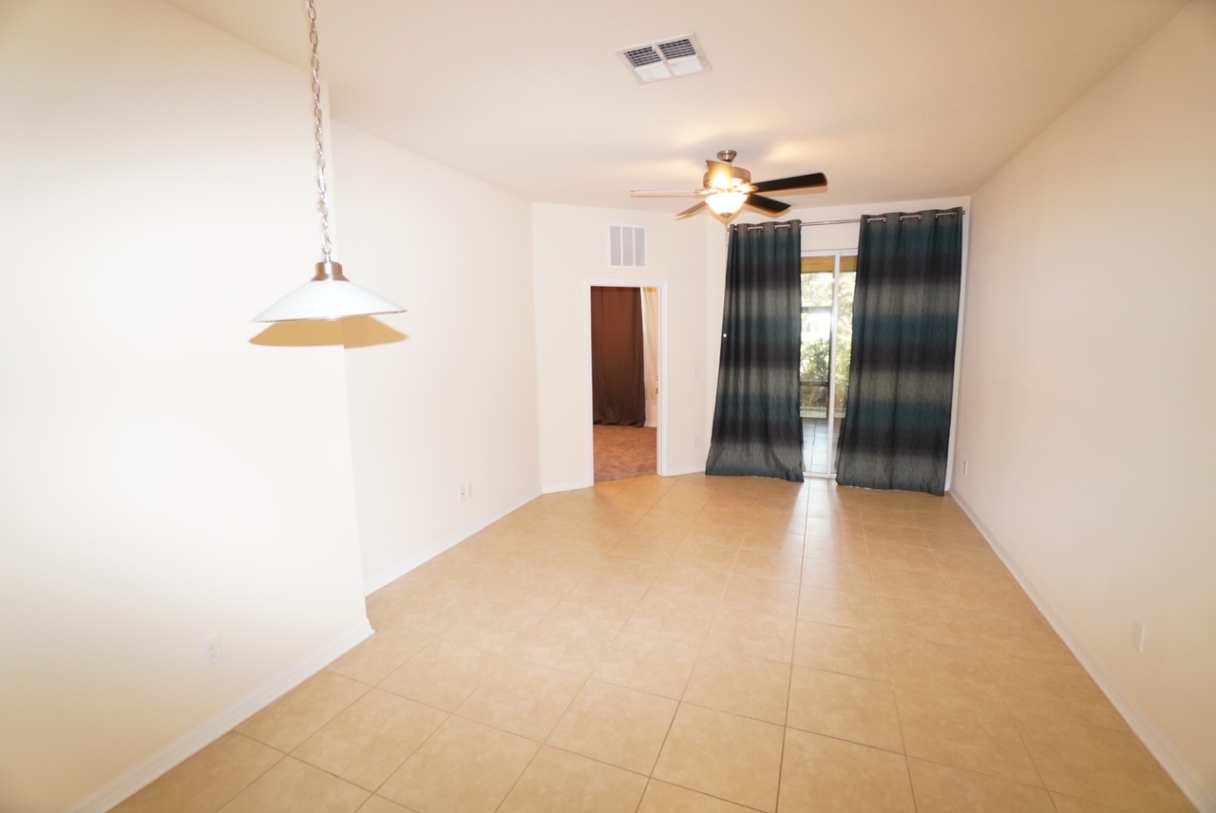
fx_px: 507
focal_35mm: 15
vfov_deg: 77.4
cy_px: 406
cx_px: 608
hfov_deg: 100.3
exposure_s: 1/60
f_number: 4
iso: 800
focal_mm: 10
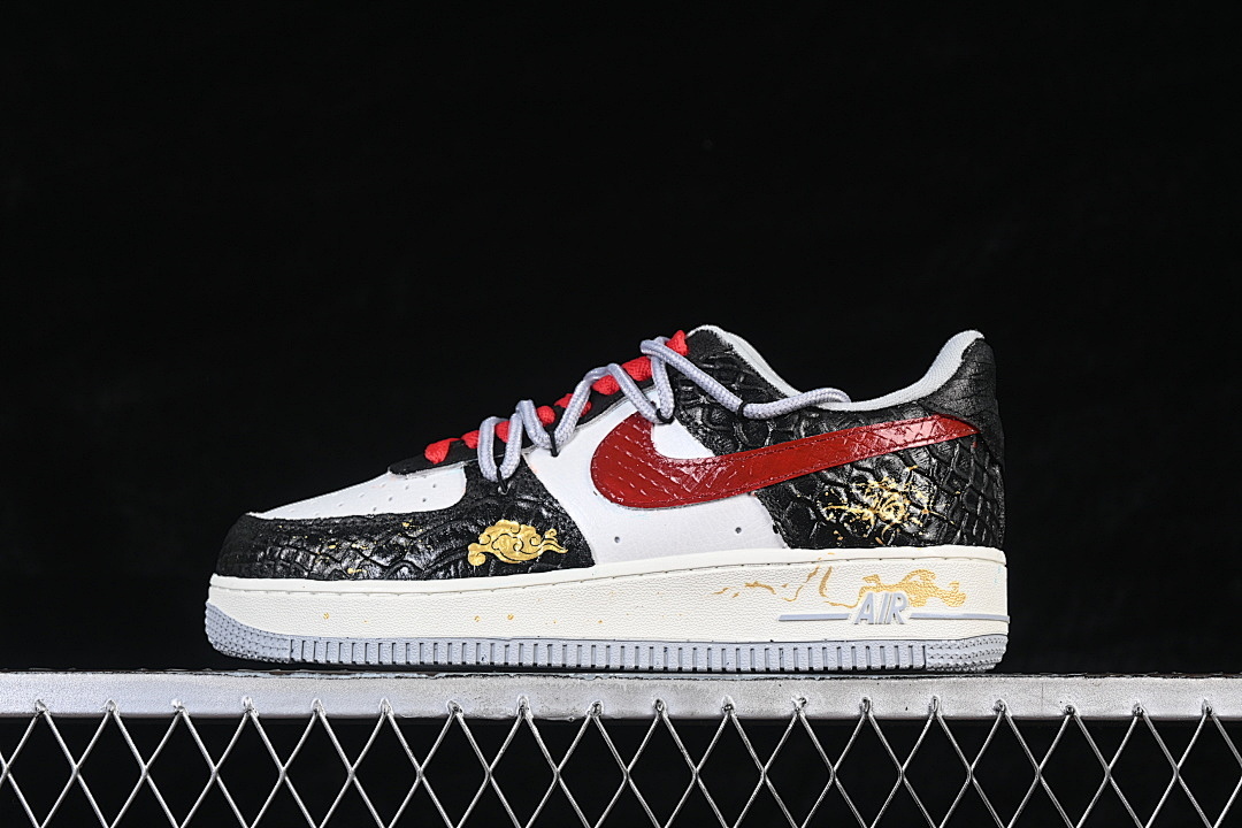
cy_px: 414
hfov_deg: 27.0
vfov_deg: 18.2
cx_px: 621
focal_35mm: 75
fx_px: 2587
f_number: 7.1
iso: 160
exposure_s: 1/80
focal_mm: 50
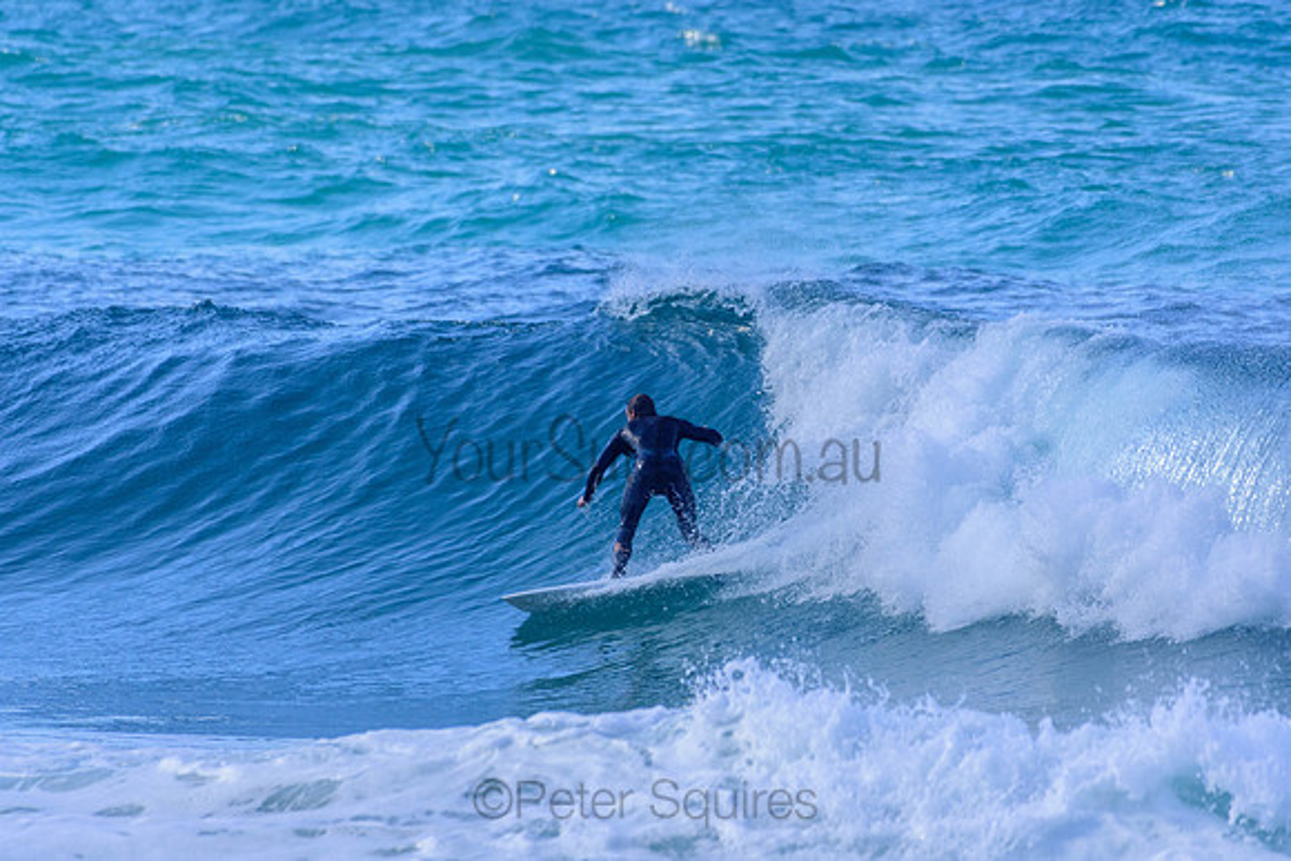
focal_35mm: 750
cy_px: 430
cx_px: 646
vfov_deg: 1.8
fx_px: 26901
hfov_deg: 2.7
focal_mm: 500
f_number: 5.6
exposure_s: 1/2000
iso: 500
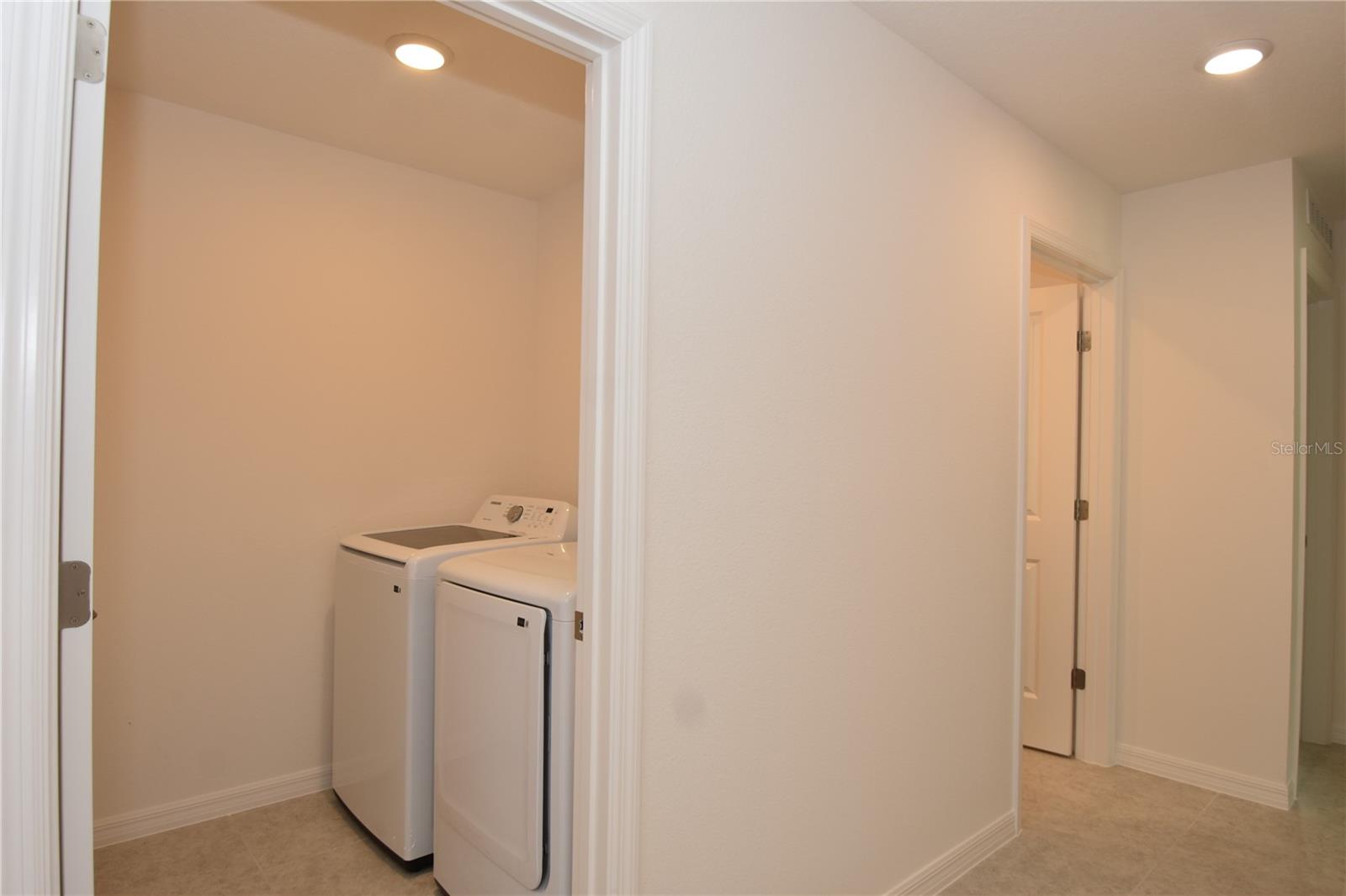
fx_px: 729
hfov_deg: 85.4
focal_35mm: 20
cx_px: 673
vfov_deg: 63.2
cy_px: 448
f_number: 4.5
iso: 200
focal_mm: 13
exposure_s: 1/80
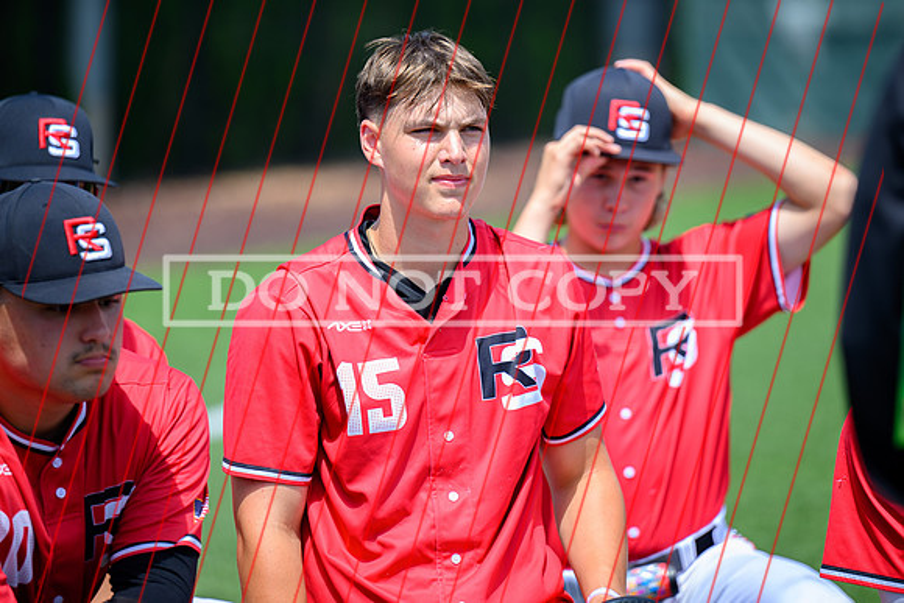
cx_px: 481
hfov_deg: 9.0
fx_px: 5751
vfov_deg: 6.0
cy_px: 253
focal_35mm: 229
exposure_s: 1/400
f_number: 2.8
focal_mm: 185
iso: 64
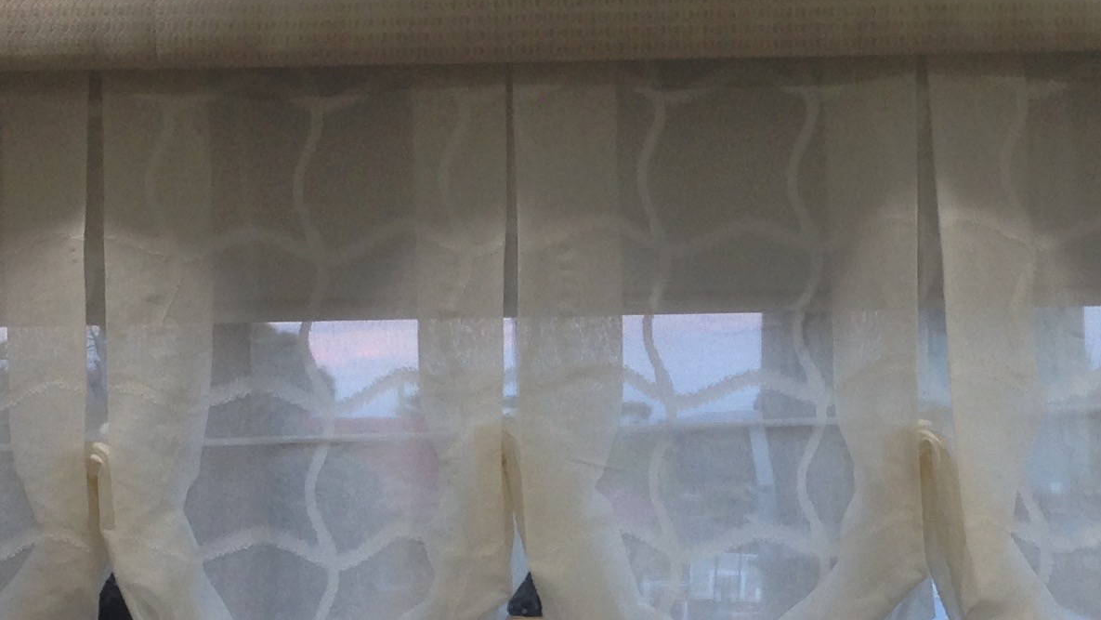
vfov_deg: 12.2
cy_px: 367
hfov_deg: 21.5
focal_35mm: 99
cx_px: 654
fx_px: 2891
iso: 50
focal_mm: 4.12
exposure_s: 1/30
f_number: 2.4
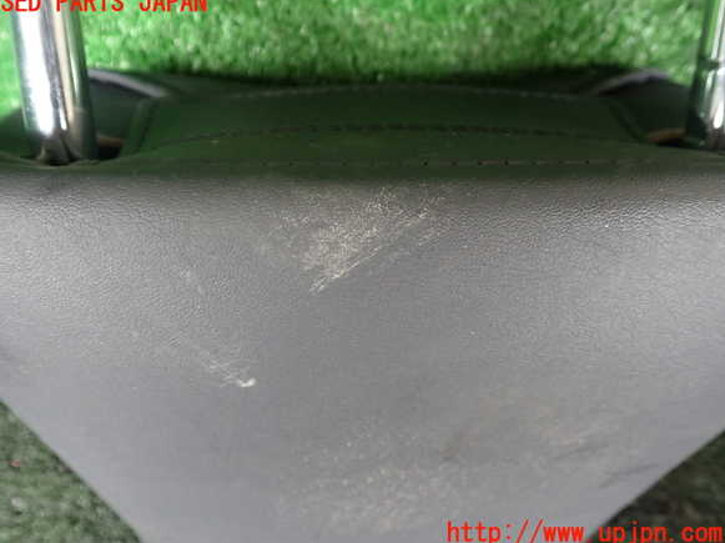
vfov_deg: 45.4
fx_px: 649
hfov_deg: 58.4
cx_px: 354
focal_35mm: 31
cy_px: 268
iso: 500
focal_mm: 5.4
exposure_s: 1/30
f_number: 2.3
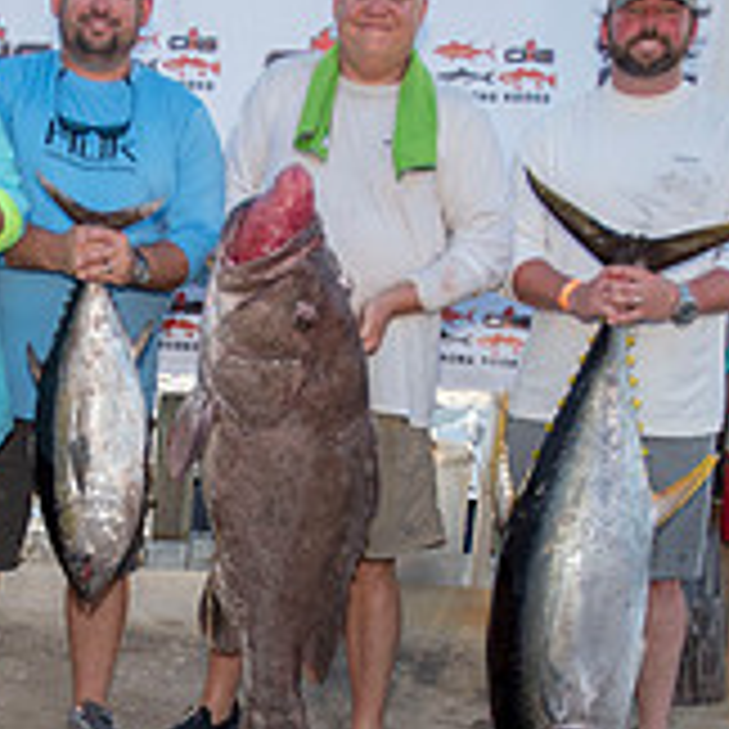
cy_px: 524
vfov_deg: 27.9
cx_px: 122
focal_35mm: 61
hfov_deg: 27.5
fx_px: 1453
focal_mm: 20
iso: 250
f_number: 2.8
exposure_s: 1/320
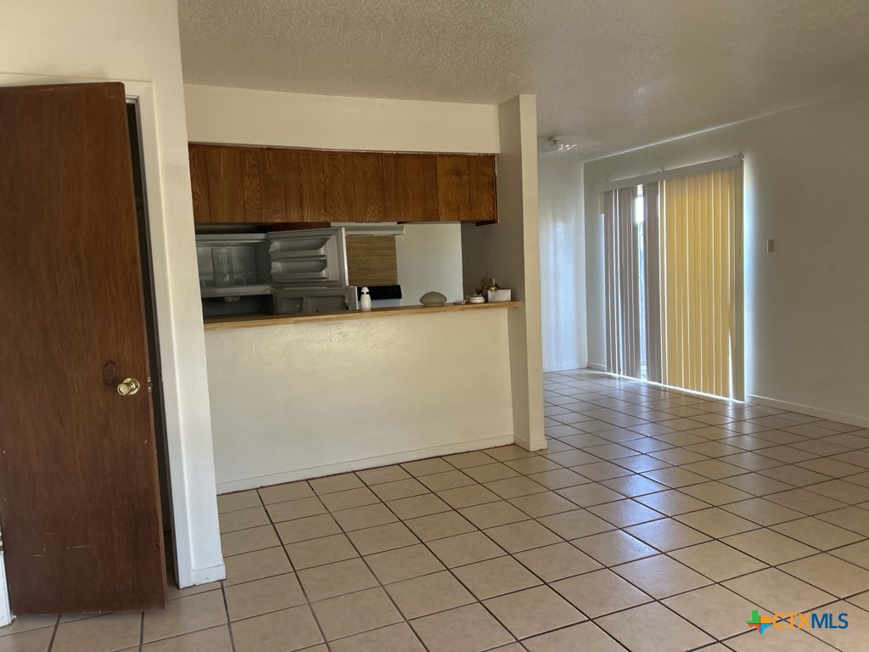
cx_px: 434
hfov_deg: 67.3
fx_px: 653
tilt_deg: -4.5
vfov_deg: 53.1
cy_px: 326
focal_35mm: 26
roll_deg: +2.3
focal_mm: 5.7
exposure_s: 1/67
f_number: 1.5
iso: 125
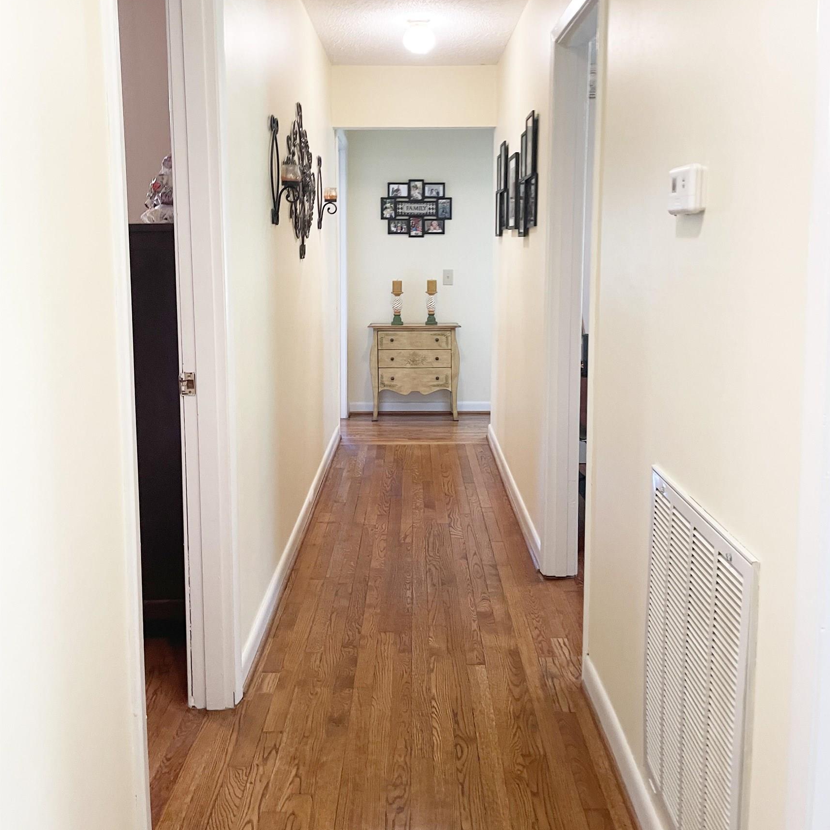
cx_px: 419
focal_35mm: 31
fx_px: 841
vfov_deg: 52.2
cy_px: 335
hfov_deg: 52.5
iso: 160
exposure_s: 1/60
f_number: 1.6
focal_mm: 4.2
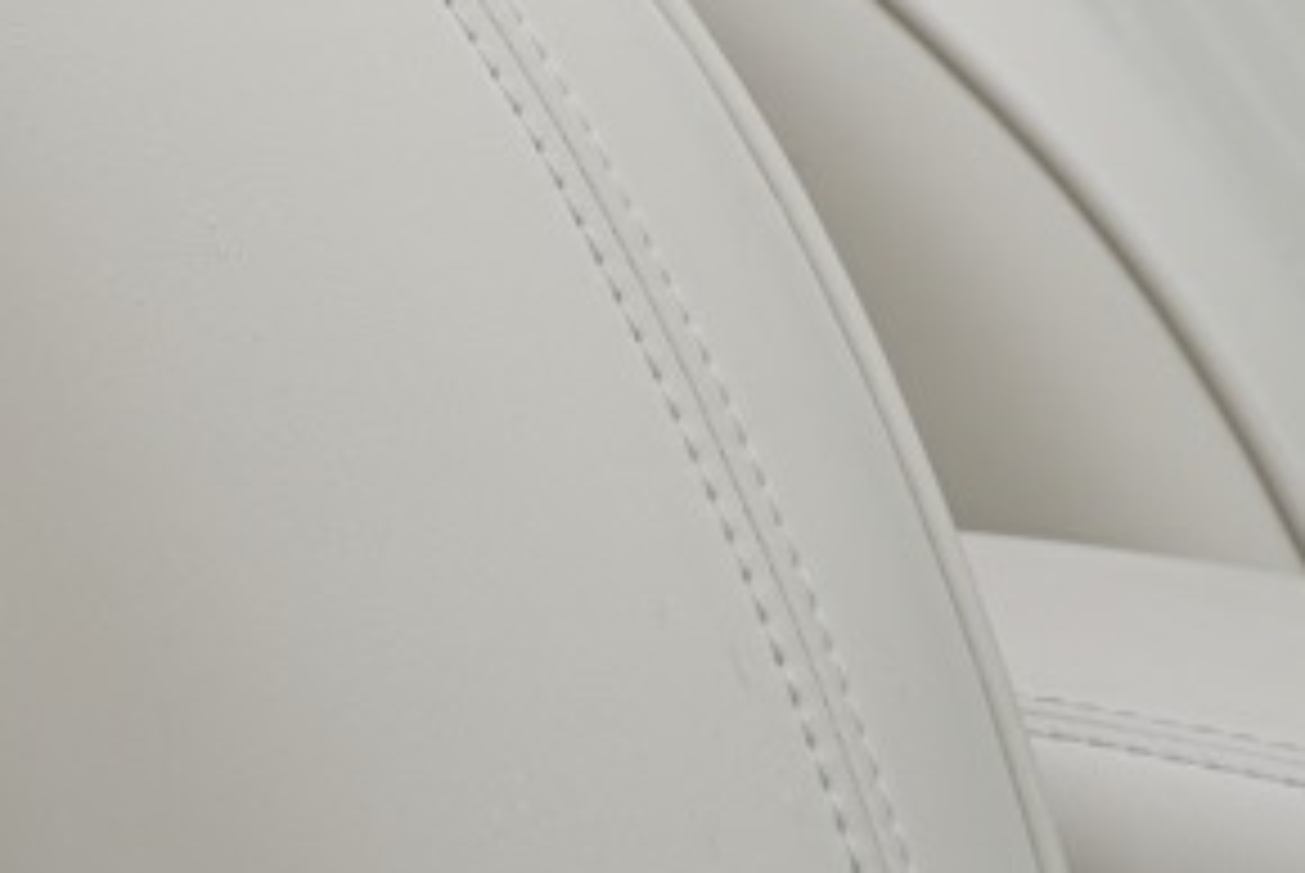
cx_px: 108
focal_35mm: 205
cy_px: -1314
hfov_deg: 10.0
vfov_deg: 6.4
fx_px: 7439
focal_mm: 31
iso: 100
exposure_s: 1/160
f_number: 4
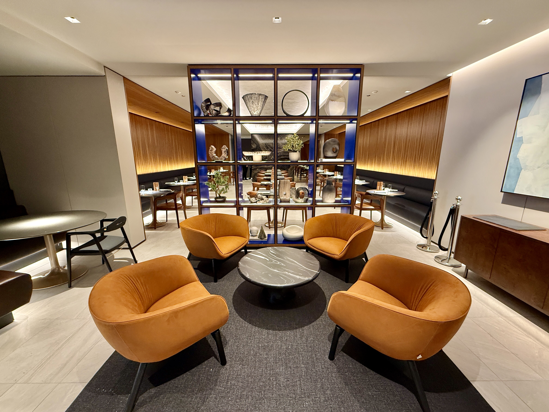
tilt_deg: -13.1
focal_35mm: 14
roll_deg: +0.2
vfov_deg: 85.7
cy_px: 206
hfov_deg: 102.1
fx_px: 222
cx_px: 274
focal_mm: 2.22
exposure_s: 1/59
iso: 320
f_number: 2.2
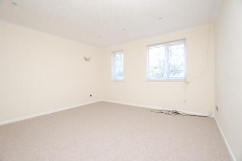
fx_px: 101
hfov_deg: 100.4
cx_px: 121
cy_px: 80
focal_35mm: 15
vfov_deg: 77.3
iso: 200
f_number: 4
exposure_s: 1/60
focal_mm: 10
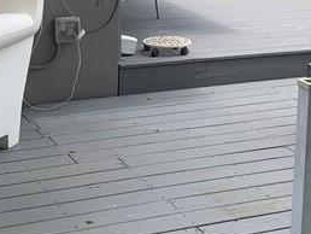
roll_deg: -2.0
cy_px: -29
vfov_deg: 14.1
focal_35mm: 103
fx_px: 926
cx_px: 272
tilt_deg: -10.6
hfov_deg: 18.8
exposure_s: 1/431
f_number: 1.8
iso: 25
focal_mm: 4.25
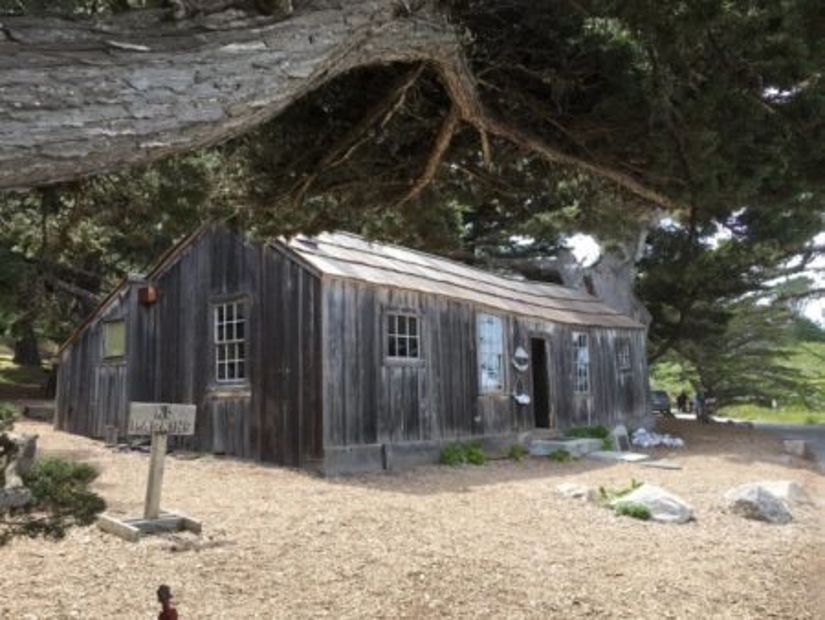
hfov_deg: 61.6
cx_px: 412
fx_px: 692
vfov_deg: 48.3
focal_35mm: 29
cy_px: 310
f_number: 2.2
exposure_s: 1/447
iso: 25
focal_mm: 4.15
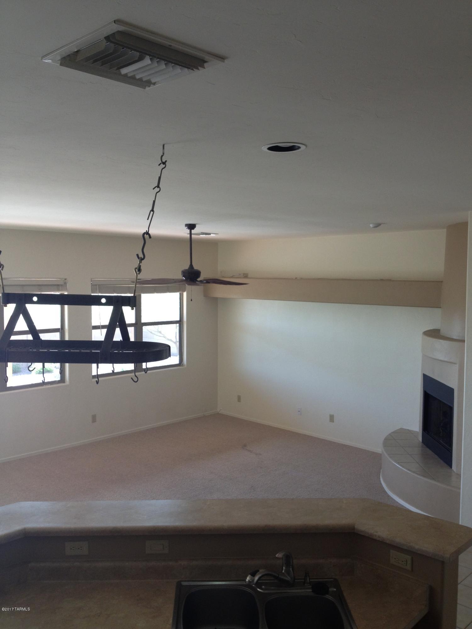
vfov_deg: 52.6
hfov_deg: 40.7
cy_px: 314
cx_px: 236
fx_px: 636
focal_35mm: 35
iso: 64
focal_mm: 4.28
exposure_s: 1/60
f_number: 2.4
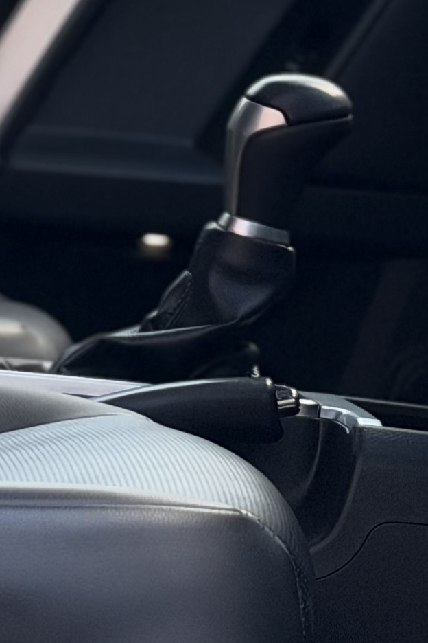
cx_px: 90
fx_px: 3834
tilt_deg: +4.5
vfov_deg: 9.4
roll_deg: -2.7
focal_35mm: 215
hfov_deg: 6.4
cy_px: -177
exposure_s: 1/64
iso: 100
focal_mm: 6.93
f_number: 1.8
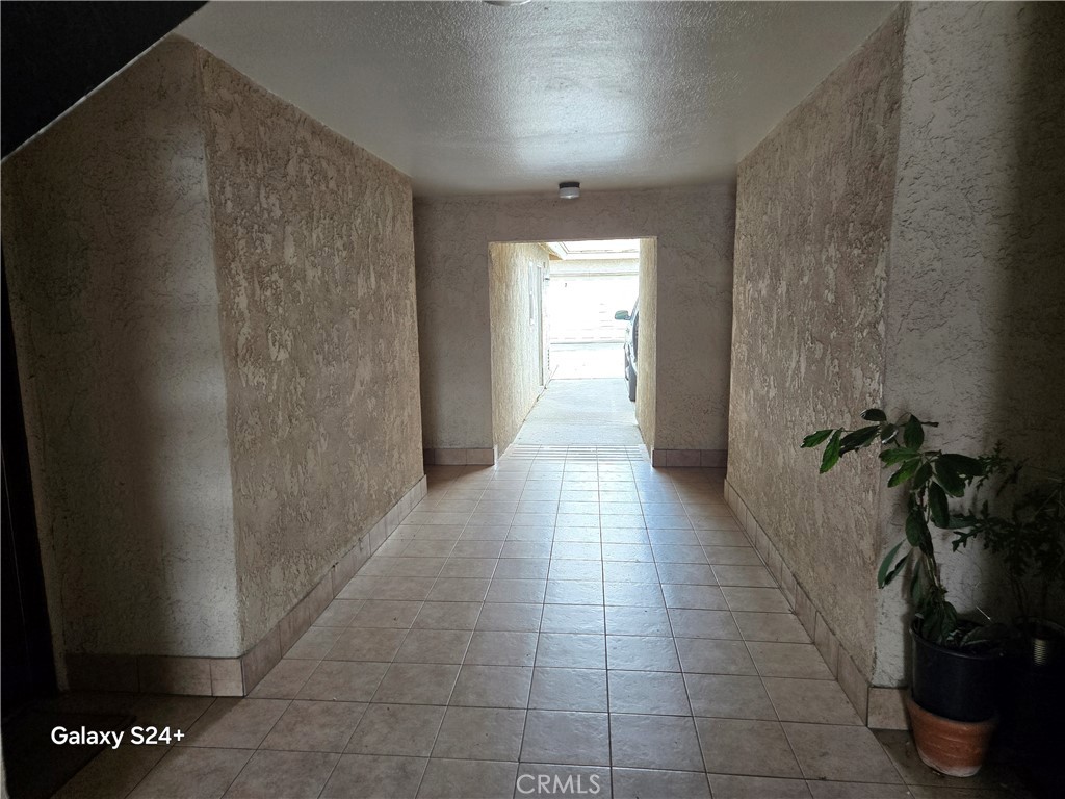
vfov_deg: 58.9
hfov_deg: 73.9
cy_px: 400
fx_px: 708
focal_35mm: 23
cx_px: 532
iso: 160
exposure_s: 1/180
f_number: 1.8
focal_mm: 5.4
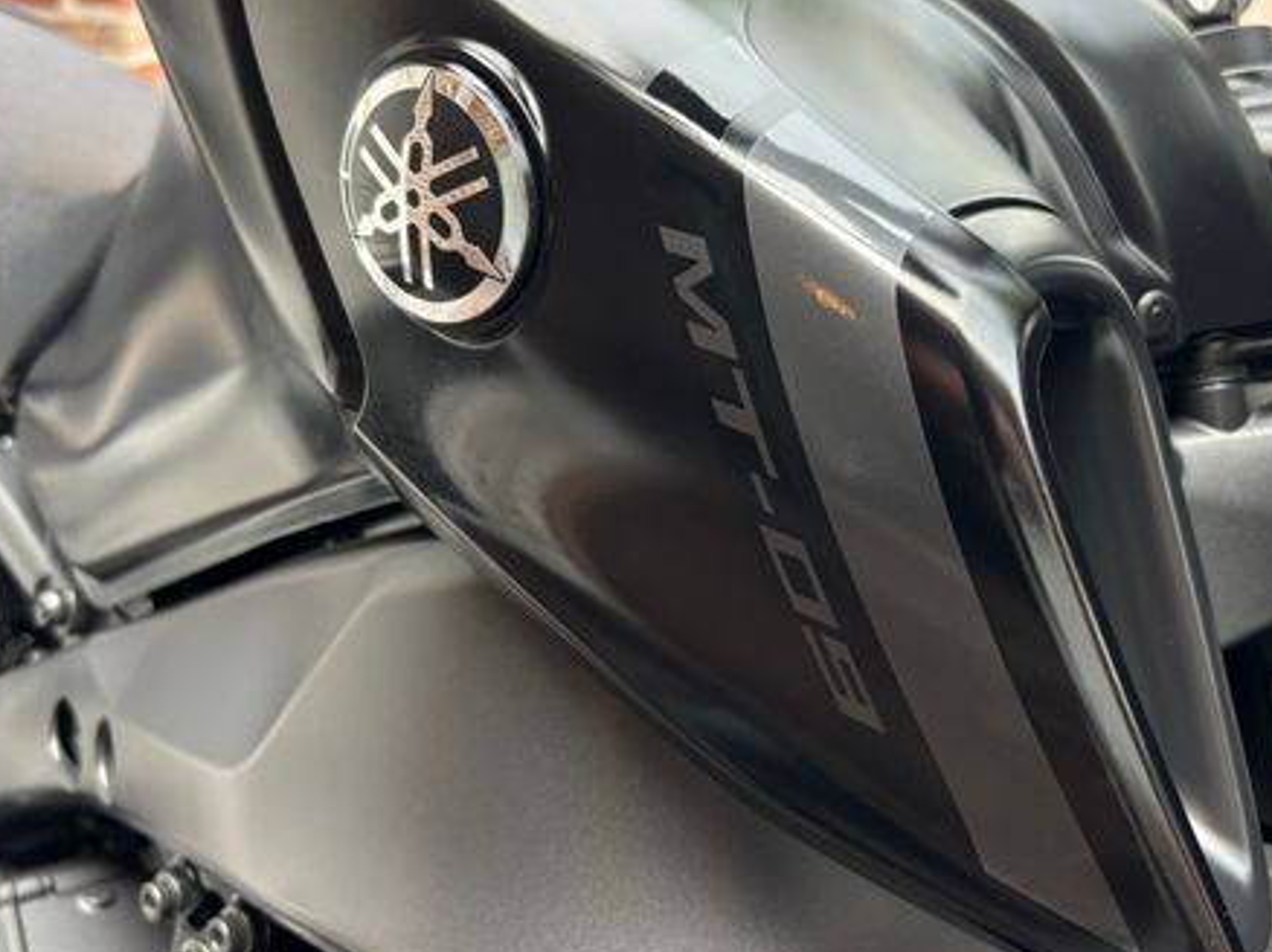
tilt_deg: -23.6
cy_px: 412
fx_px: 1396
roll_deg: -1.4
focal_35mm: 38
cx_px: 709
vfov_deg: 37.6
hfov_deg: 48.9
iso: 125
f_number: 1.6
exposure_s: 1/60
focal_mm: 5.96
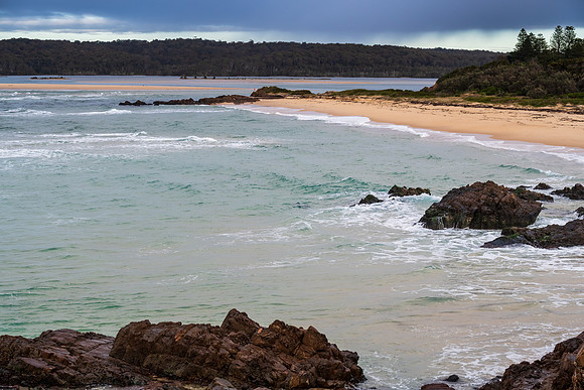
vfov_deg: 19.4
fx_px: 1140
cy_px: 195
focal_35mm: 70
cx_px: 292
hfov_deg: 28.7
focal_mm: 70
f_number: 7.1
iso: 400
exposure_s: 1/320
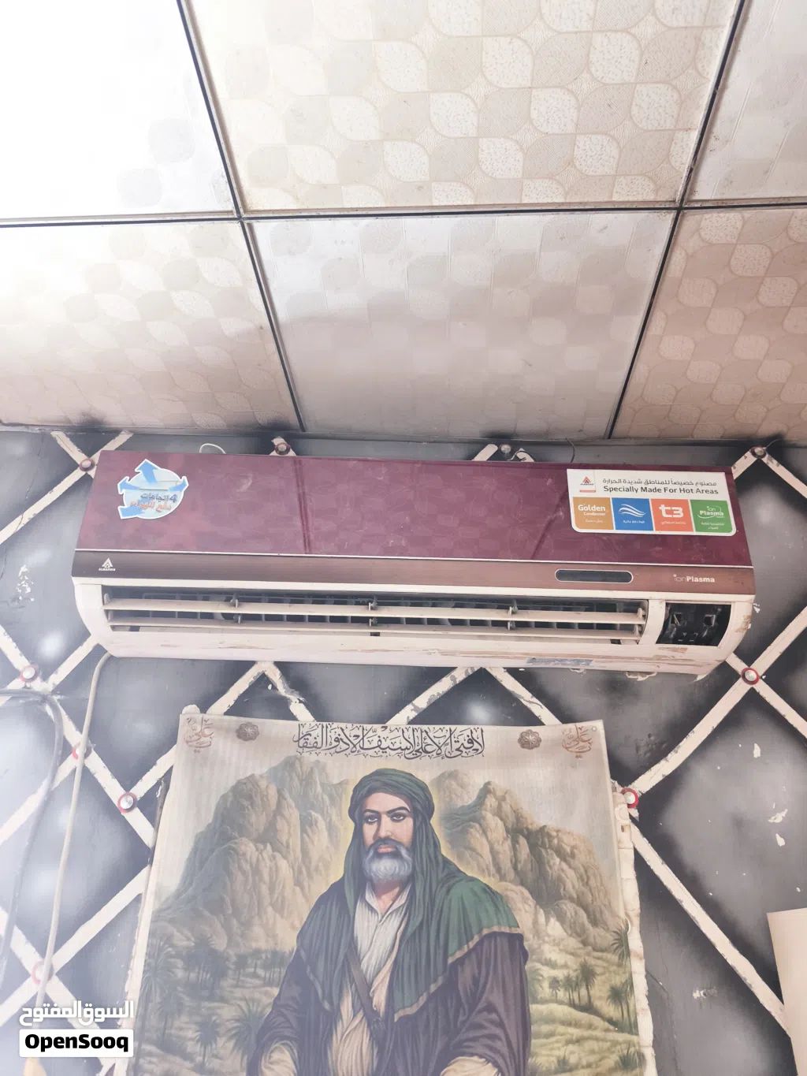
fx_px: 715
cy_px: 538
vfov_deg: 73.9
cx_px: 404
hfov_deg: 58.9
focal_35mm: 23
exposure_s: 1/50
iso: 800
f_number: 1.65
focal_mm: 6.18
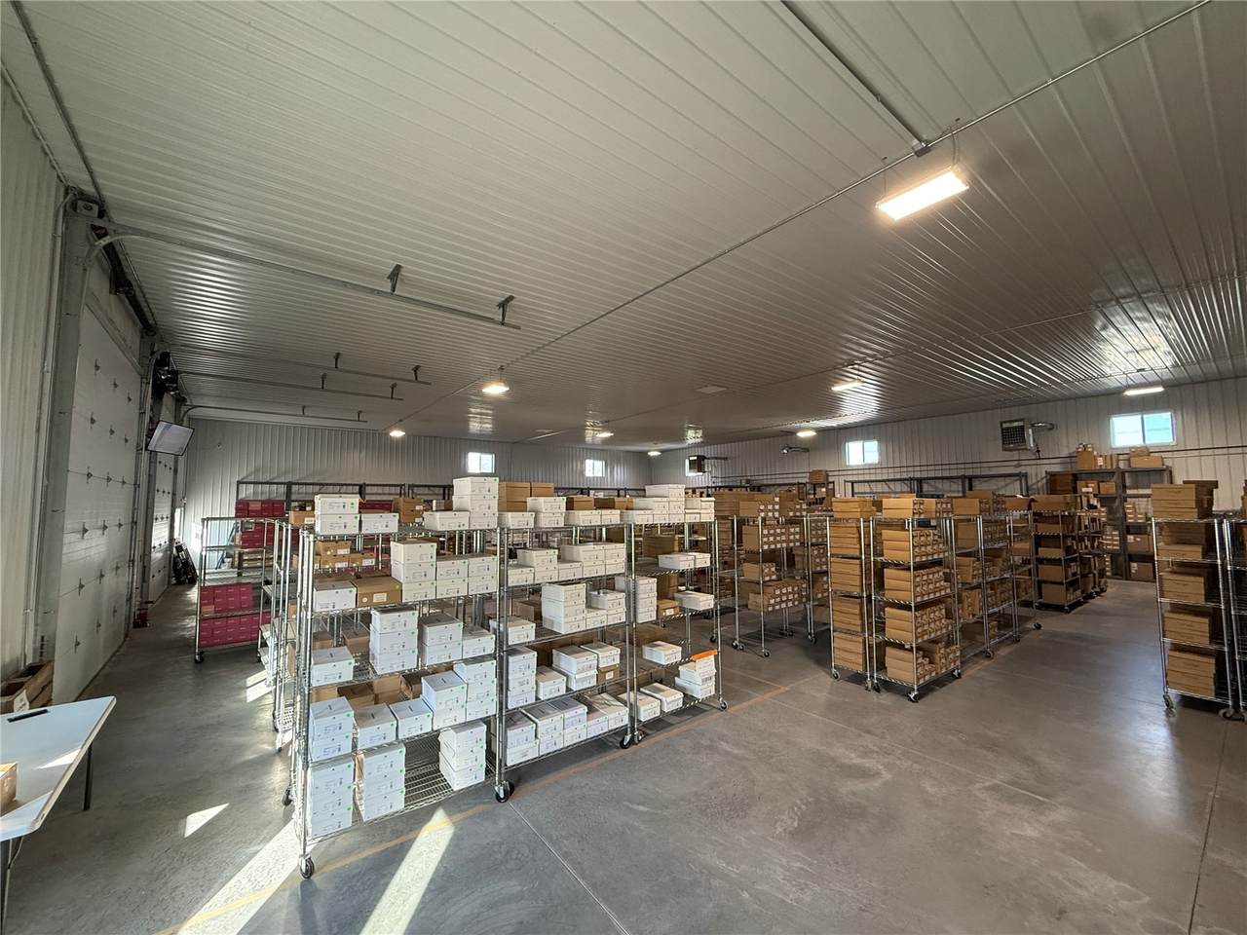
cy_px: 468
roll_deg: +0.1
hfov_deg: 102.1
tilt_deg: +4.9
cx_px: 624
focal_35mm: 14
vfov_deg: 85.7
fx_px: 504
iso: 200
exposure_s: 1/99
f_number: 2.2
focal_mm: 2.22
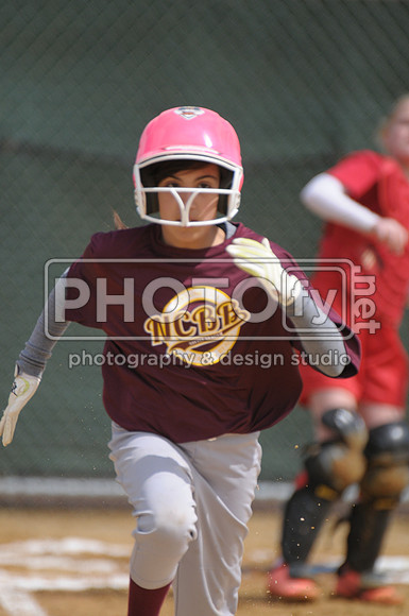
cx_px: 204
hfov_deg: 2.3
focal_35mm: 600
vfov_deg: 3.4
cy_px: 308
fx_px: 10255
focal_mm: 400
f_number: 4
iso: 400
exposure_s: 1/3200
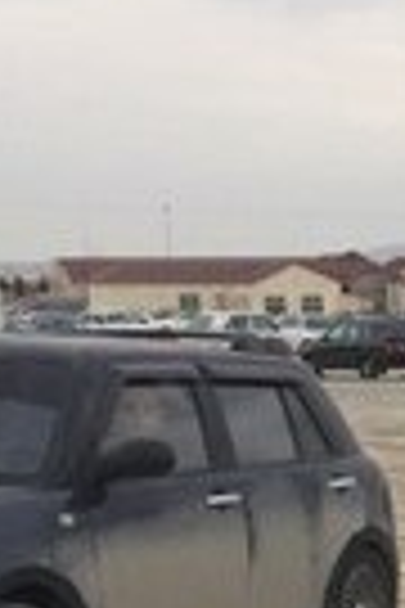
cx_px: 1017
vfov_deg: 13.5
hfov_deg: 8.4
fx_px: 2480
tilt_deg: -9.9
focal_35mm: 147
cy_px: 763
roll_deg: +1.6
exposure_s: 1/104
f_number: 2.2
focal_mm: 4.15
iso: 32
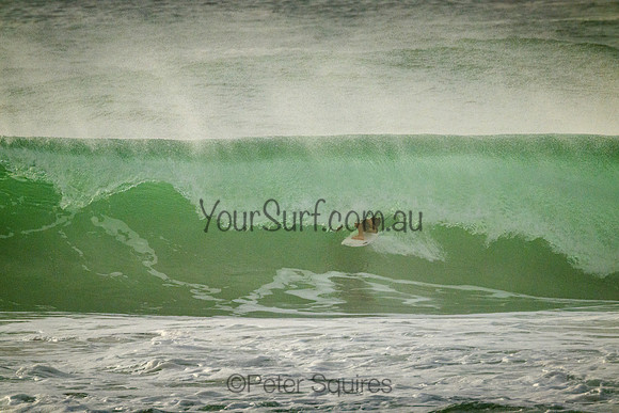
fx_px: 13758
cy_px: 206
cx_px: 310
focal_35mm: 800
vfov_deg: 1.7
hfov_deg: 2.6
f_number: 11
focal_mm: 800
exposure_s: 1/8000
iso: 3200
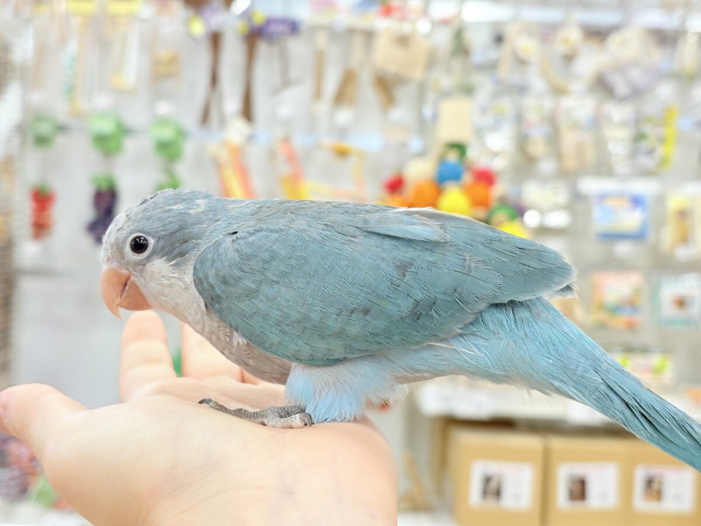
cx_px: 350
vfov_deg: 28.0
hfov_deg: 36.8
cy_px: 263
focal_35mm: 52
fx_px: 1053
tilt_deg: -0.2
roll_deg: -2.1
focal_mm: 5.96
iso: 64
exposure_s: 1/50
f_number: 1.6
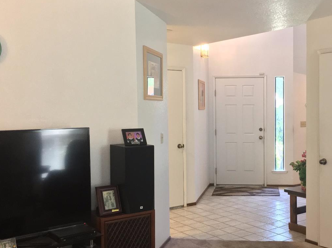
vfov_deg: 33.6
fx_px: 412
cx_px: 240
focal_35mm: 43
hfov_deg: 42.8
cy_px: 129
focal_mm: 4.15
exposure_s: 1/30
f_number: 2.2
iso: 200
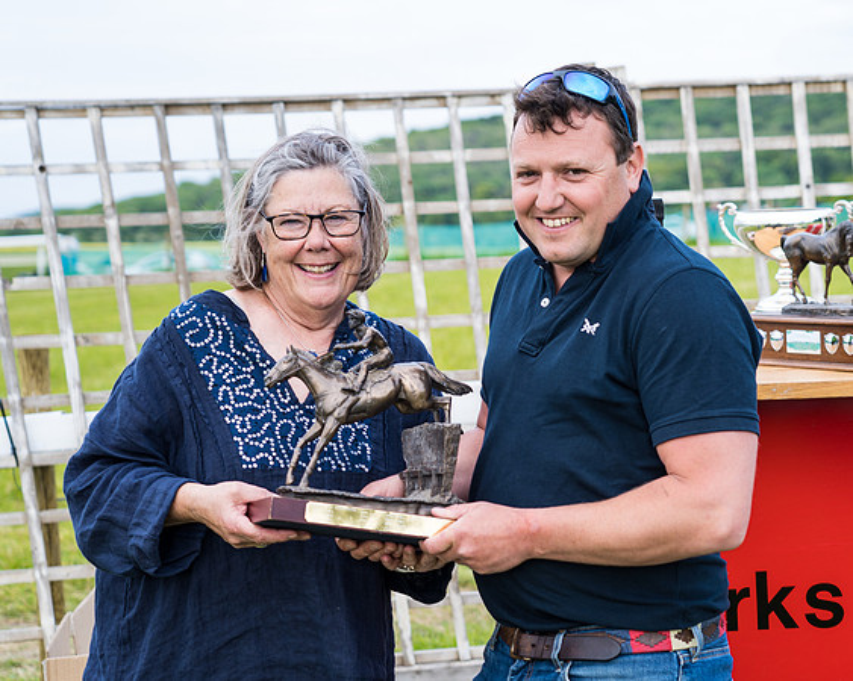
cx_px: 580
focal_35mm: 84
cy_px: 355
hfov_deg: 22.8
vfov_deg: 18.4
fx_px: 2109
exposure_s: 1/125
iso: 50
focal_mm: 61
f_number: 4
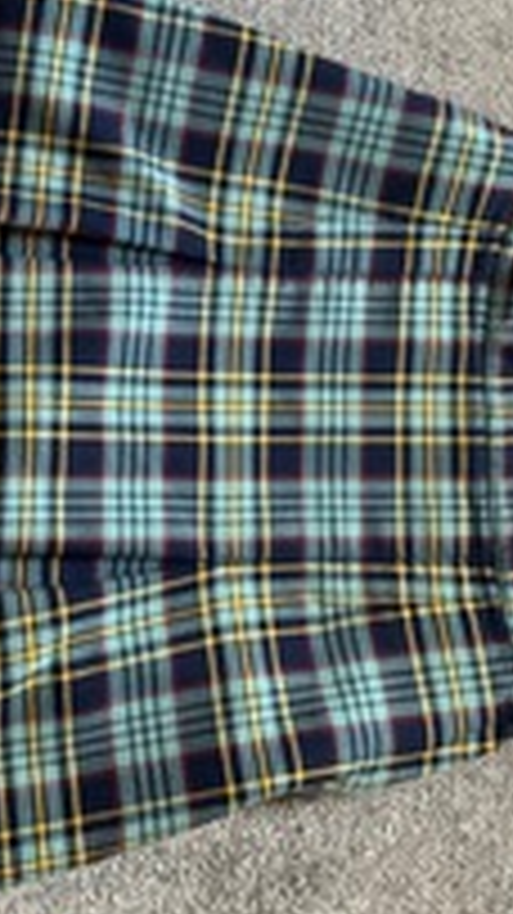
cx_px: 162
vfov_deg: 37.1
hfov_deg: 21.3
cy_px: 378
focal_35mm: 56
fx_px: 1356
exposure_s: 1/60
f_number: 1.8
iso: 200
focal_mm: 3
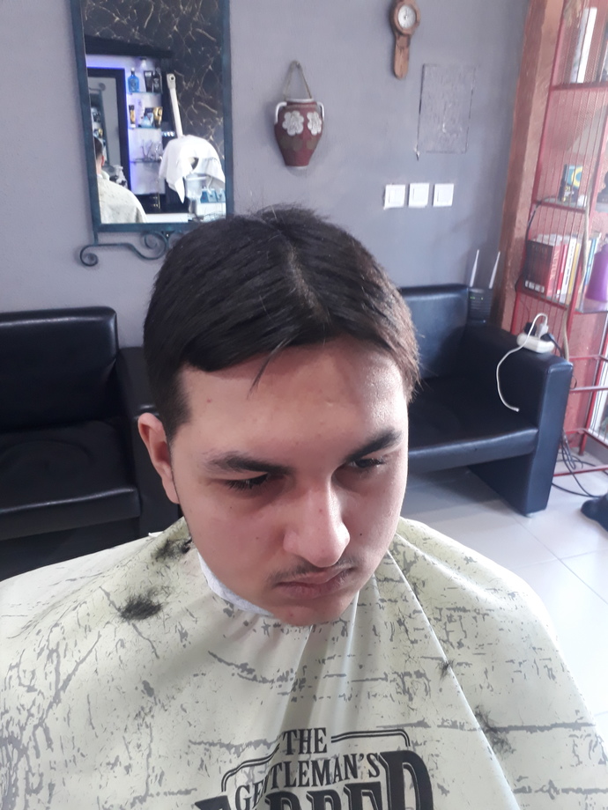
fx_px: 632
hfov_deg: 51.4
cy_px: 405
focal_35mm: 27
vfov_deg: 65.3
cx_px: 304
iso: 160
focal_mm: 3.6
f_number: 1.9
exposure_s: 1/20
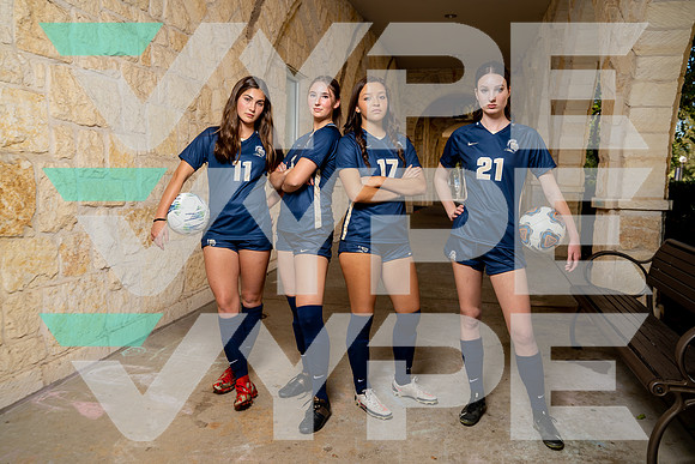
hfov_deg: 63.6
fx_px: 560
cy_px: 232
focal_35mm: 29
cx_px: 348
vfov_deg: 45.0
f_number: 5
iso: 100
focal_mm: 29
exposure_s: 1/250
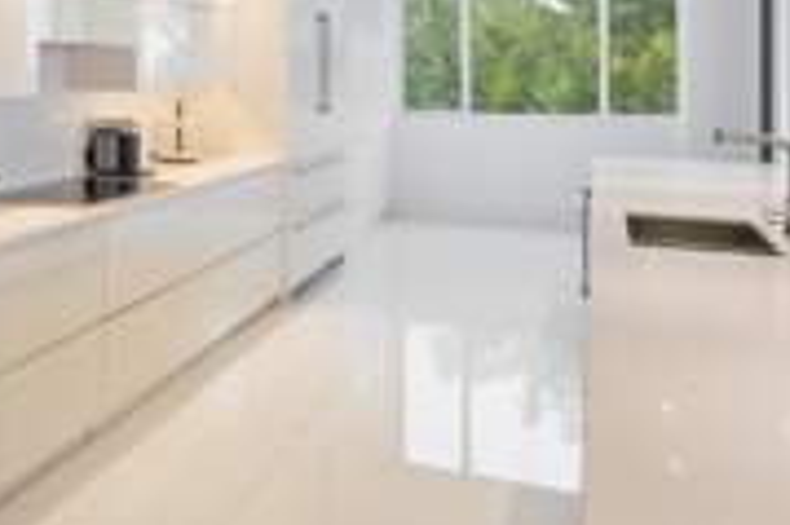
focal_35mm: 44
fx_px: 972
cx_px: 26
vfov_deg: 29.1
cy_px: 57
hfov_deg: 39.7
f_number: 5.6
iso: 250
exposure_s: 1/60
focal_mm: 16.5
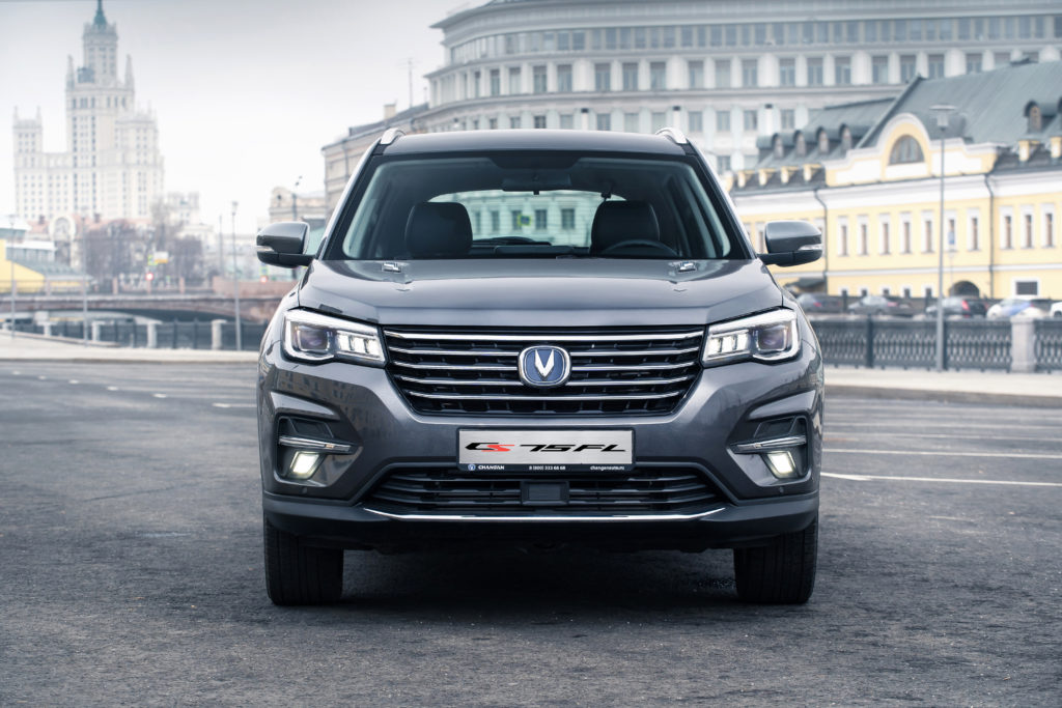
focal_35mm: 91
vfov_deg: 15.0
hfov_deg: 22.4
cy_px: 354
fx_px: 2685
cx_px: 531
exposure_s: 1/50
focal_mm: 91
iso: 400
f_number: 6.3
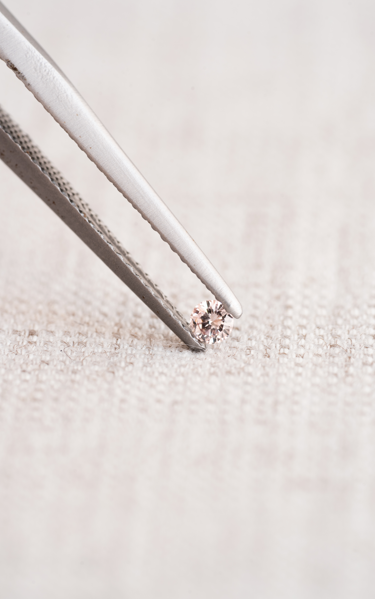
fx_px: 1602
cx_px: 208
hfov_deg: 13.3
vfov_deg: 21.2
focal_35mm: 98
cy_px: 292
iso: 100
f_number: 8
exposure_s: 1/6
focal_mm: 90
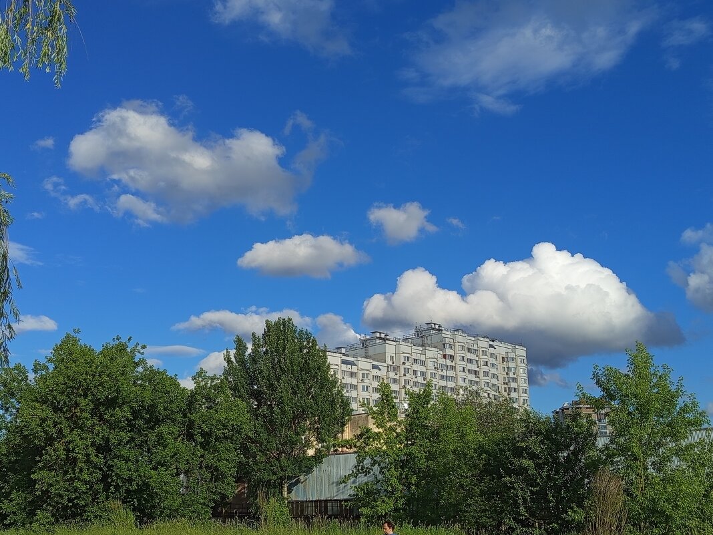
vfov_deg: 56.8
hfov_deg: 71.6
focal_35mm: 24
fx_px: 494
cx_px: 356
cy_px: 268
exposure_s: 1/1321
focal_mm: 5.24
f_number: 1.7
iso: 50
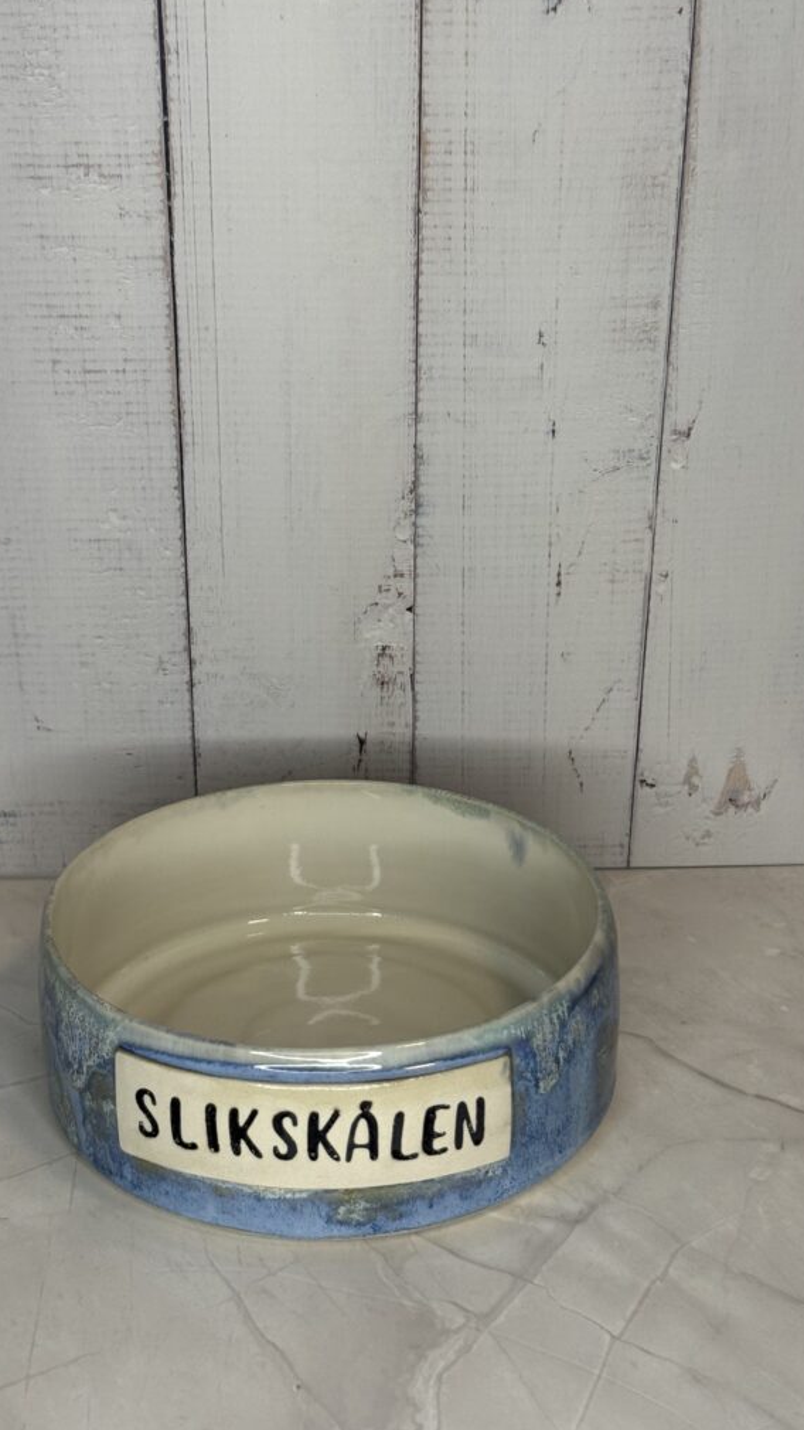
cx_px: 327
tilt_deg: -23.5
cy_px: 708
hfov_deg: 22.6
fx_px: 2009
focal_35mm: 53
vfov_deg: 39.2
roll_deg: -0.5
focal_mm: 6.76
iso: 80
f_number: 1.78
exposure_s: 1/119
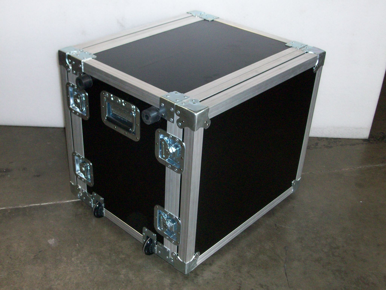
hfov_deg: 44.8
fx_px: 468
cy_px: 145
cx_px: 193
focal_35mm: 42
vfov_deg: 34.3
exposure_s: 1/65.1
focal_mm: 7.1
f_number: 3.2
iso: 160
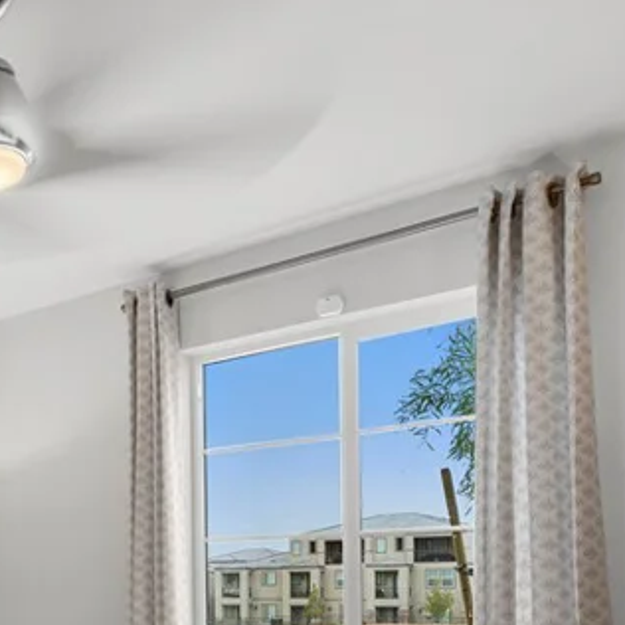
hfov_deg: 30.6
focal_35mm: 44
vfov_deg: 35.8
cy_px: 573
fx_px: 899
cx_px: -176
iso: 125
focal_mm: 16
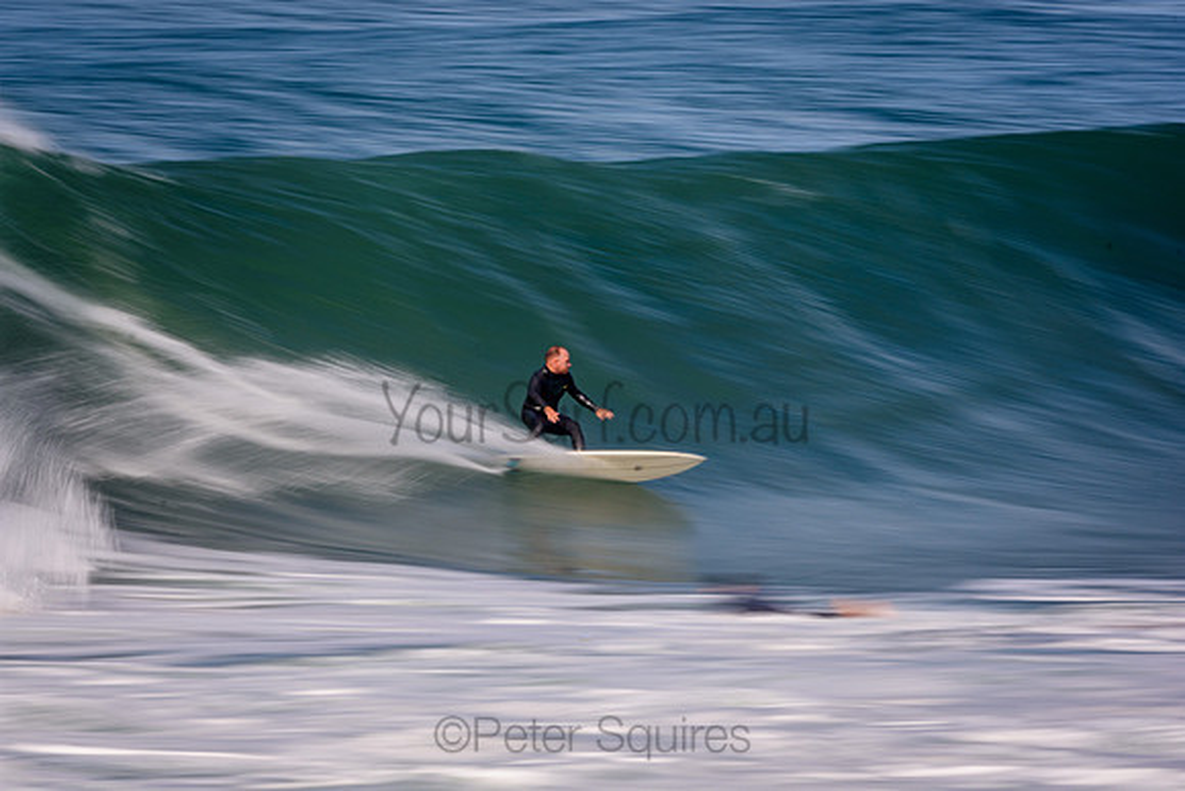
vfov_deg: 2.3
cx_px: 592
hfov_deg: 3.4
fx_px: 19754
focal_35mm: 600
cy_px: 396
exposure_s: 1/20
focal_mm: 400
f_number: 18
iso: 100
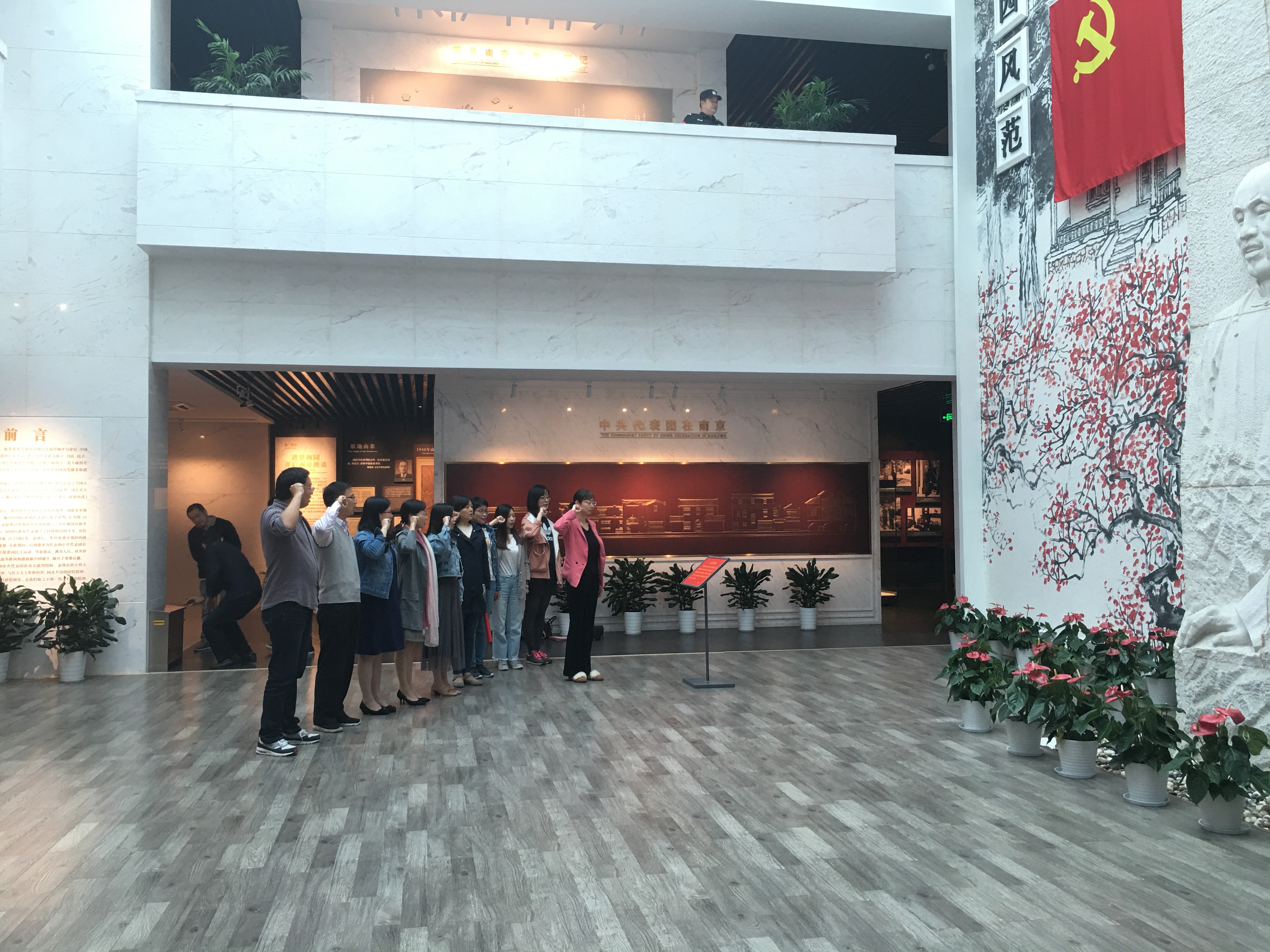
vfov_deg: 48.2
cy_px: 476
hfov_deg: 61.7
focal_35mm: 29
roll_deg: +0.4
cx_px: 635
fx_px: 1064
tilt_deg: +2.7
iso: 40
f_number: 2.2
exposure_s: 1/17
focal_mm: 4.15
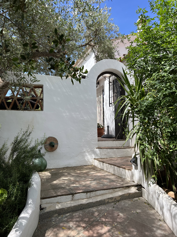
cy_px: 118
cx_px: 88
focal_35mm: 26
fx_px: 177
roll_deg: +0.9
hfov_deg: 53.1
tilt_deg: +7.9
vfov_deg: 67.3
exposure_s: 1/1361
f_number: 1.5
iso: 50
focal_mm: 5.7
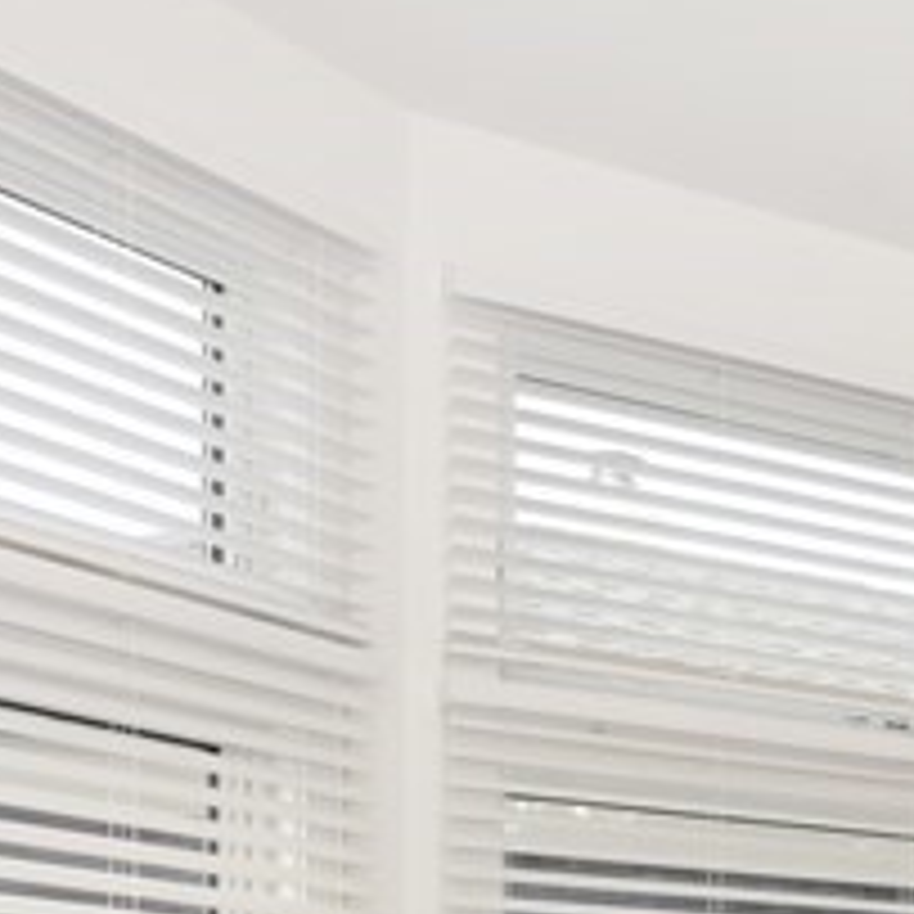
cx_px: 1765
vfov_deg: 19.8
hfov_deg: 17.3
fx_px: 2270
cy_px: 1366
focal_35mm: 76
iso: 400
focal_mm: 17.7
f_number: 9
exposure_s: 1/100
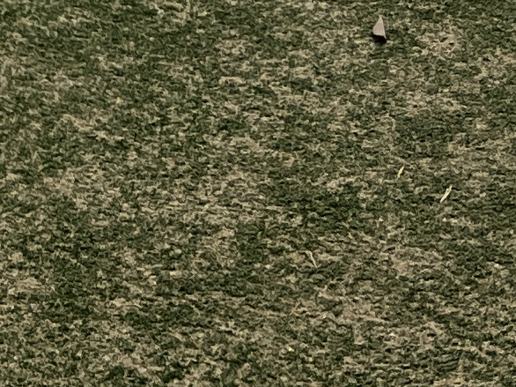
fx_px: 2667
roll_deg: +1.4
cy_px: -802
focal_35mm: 179
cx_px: -534
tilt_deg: -6.1
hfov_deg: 10.2
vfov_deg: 7.3
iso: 50
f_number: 1.5
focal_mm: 5.7
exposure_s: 1/6579
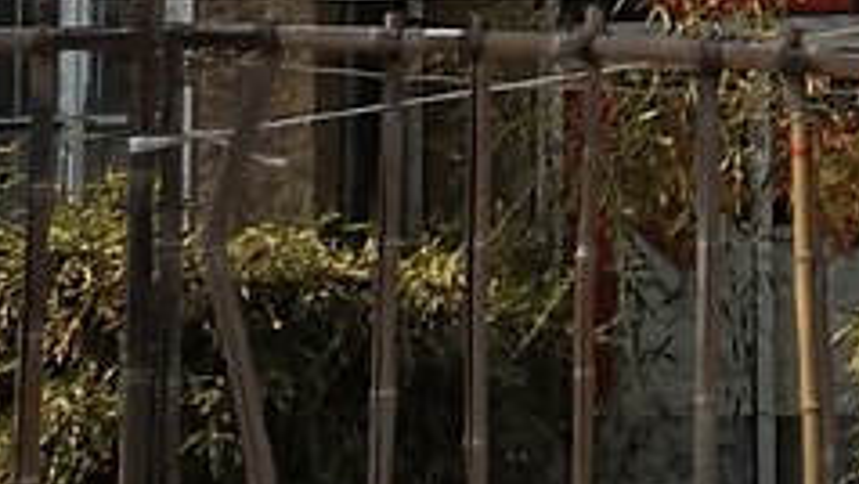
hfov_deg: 10.7
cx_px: 964
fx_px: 4511
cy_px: -1029
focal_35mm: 198
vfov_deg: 5.7
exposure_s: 1/1230
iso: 50
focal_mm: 3.95
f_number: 1.6
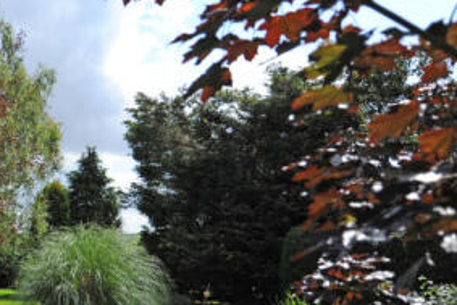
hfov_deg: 43.8
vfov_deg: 35.4
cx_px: -7
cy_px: 220
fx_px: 470
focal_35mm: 37
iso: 320
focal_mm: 16
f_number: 2.8
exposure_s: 1/6400
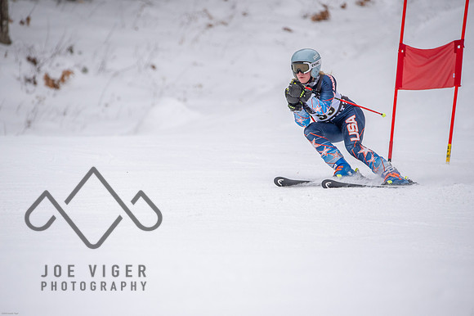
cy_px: 158
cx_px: 237
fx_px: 5790
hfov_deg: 4.7
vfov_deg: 3.1
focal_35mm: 440
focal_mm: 440
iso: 2000
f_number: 6.3
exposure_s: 1/4000
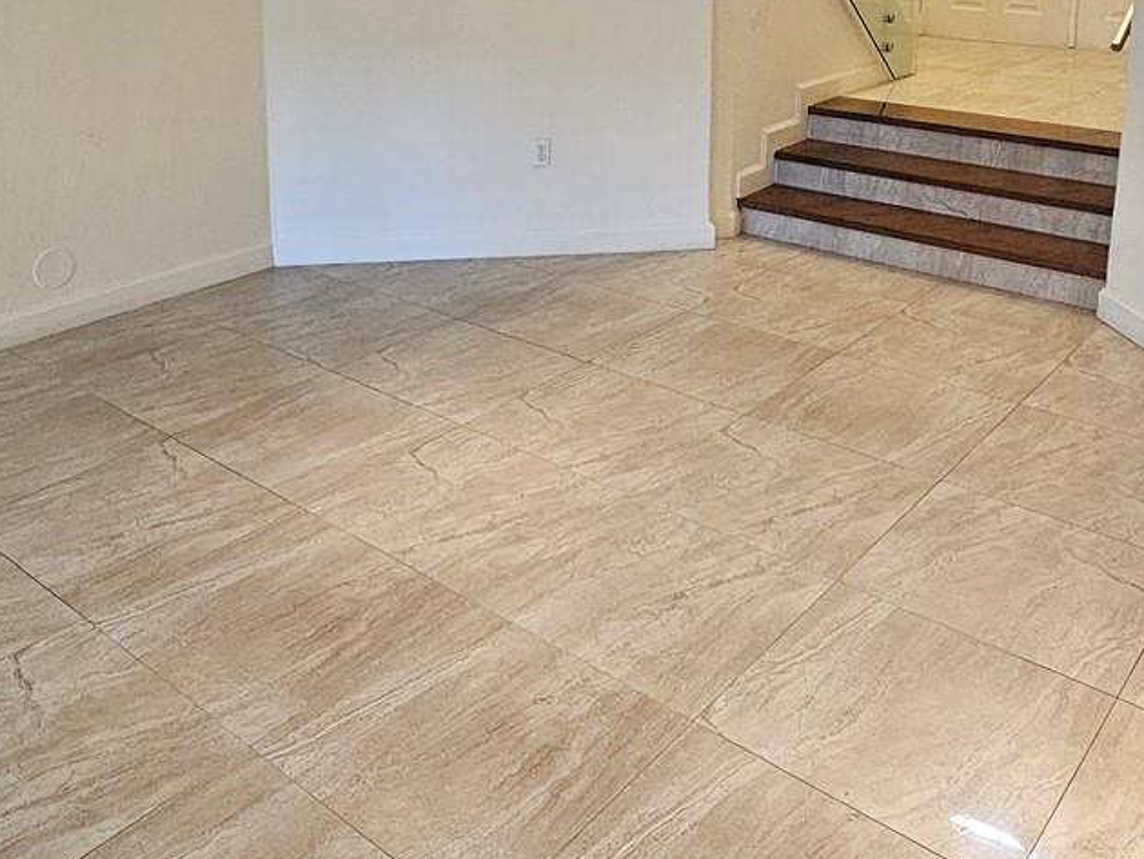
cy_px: 82
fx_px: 1091
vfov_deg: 39.7
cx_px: 512
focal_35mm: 33
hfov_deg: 55.2
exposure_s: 1/40
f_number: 2.2
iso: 320
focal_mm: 2.2
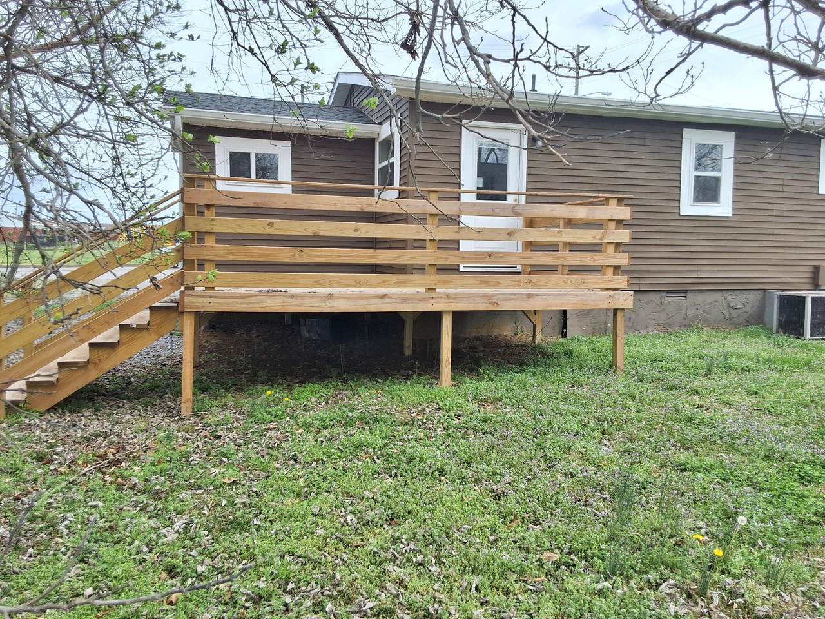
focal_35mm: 28
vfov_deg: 49.7
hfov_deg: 63.4
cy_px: 310
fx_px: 667
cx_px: 412
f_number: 1.9
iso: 32
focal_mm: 2.91
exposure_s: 1/965
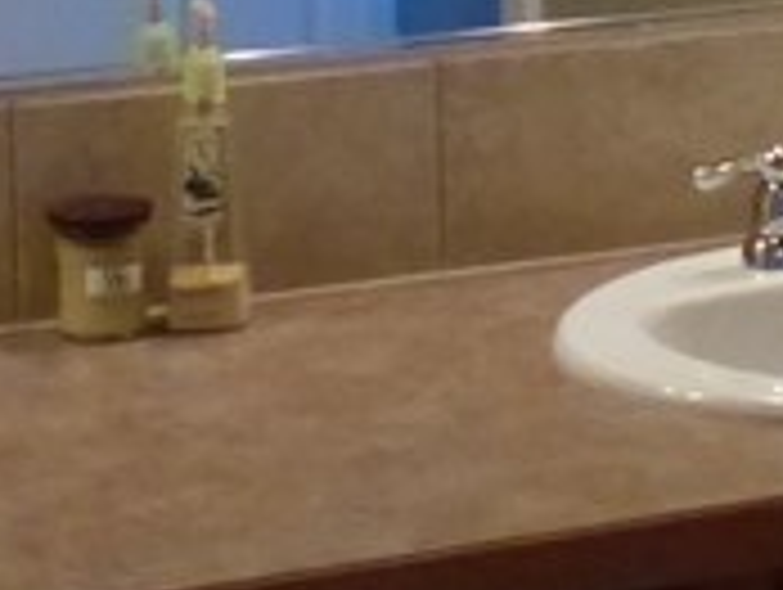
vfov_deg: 9.3
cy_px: -405
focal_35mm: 153
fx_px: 3466
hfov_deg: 12.9
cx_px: 450
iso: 800
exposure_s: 1/125
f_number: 2.8
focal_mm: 4.5
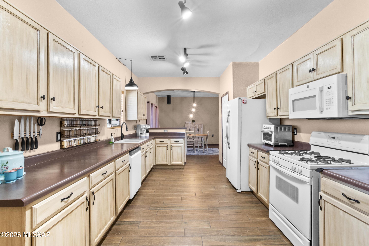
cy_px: 123
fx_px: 154
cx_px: 184
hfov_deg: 100.4
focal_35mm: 15
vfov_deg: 77.3
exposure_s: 1.3
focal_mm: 10
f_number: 22
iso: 800
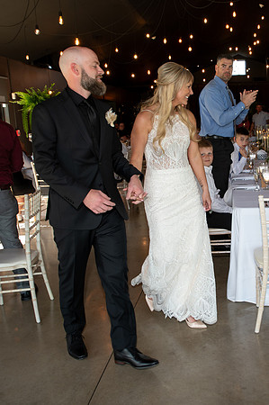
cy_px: 205
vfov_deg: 52.5
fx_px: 410
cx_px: 221
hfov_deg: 35.0
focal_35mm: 37
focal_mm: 24
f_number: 5
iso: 1000
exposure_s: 1/125
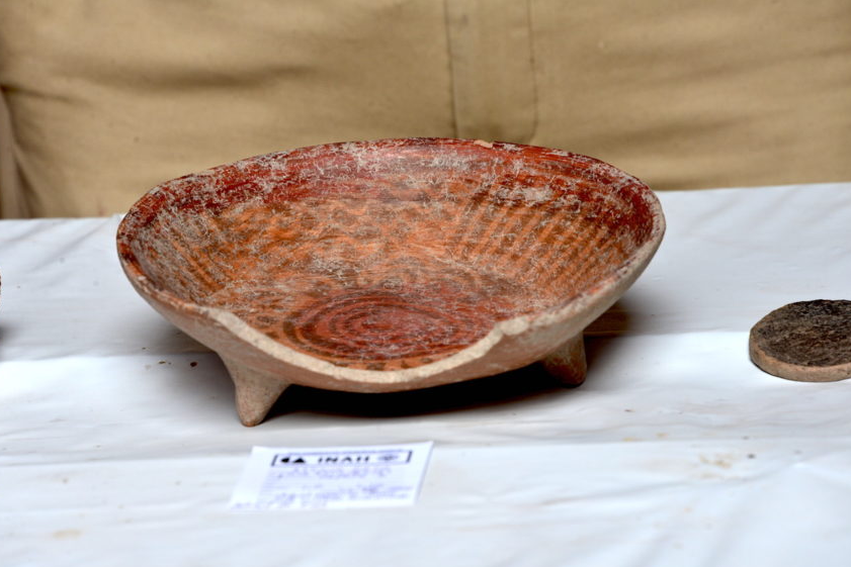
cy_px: 270
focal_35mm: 321
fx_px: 7589
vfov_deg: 4.3
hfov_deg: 6.4
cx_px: 411
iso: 320
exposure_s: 1/60
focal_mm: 300
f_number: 11
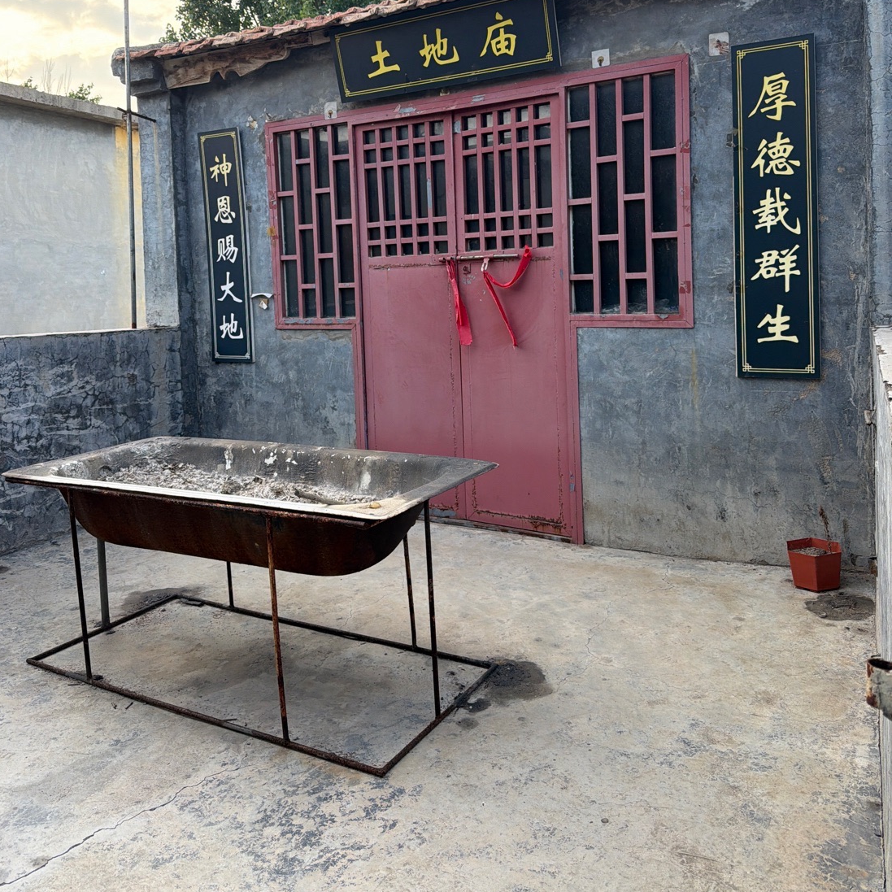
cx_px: 436
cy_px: 315
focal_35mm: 29
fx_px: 845
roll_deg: +4.5
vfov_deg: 54.7
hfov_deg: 55.6
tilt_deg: +3.5
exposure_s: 1/309
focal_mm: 6.76
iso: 80
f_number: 1.78
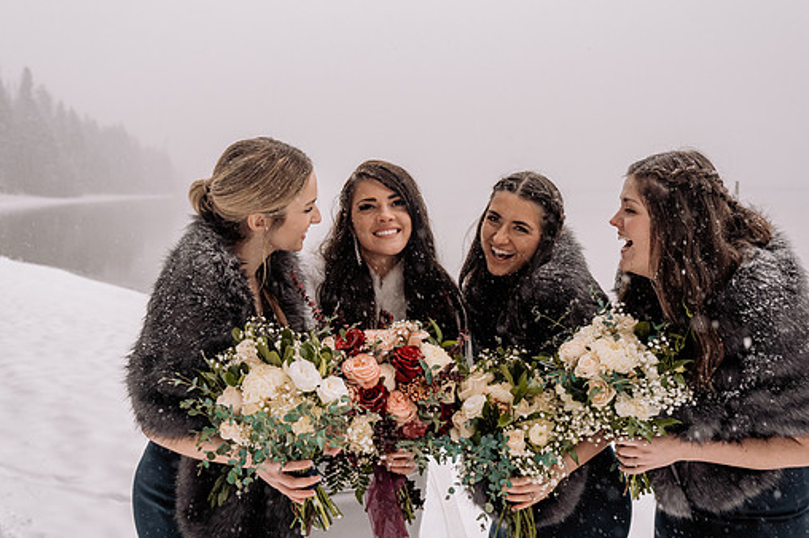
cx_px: 412
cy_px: 259
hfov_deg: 48.5
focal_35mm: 40
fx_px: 898
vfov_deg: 33.4
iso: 1250
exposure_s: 1/250
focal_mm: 35
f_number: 5
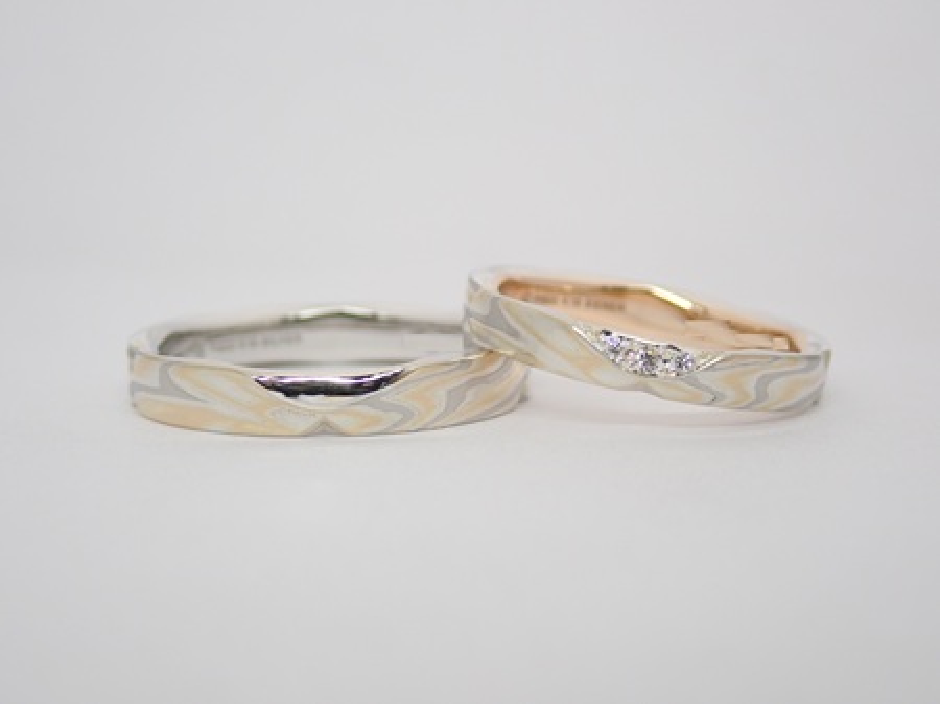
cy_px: 352
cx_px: 470
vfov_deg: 19.1
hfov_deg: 25.3
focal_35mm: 77
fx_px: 2090
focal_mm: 13.65
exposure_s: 1/125
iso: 200
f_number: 4.1
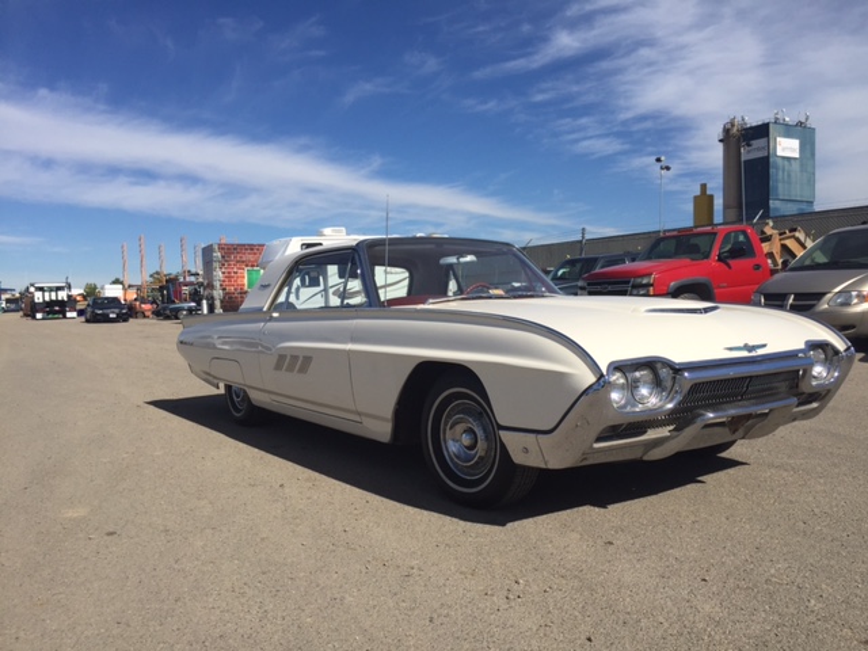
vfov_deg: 48.2
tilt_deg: -3.2
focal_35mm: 29
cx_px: 434
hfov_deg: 61.7
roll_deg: +1.3
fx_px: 727
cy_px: 326
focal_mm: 4.15
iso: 32
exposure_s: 1/3300
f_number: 2.2
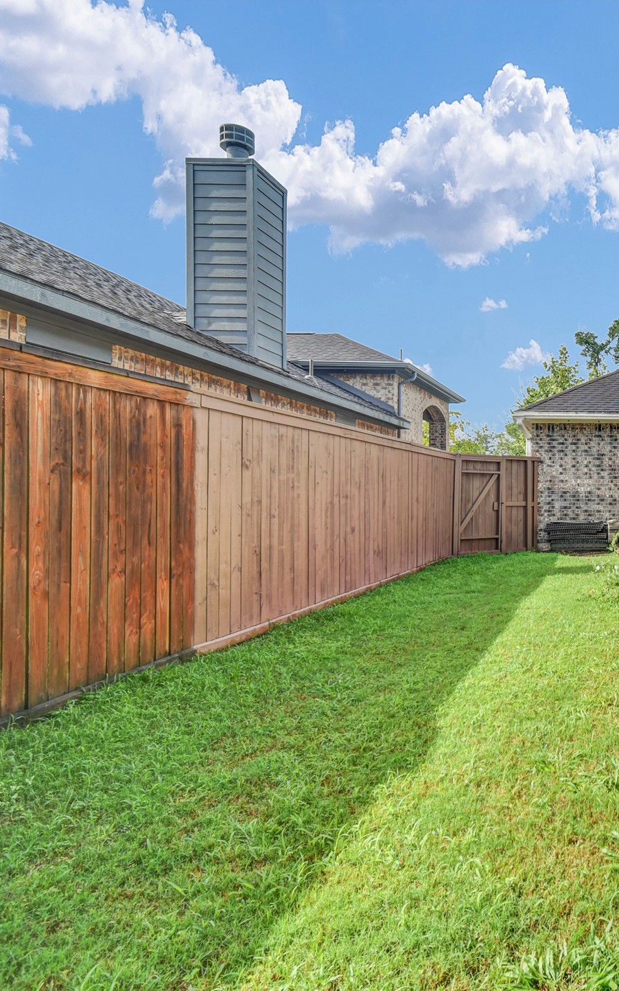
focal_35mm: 23
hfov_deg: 45.1
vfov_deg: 77.2
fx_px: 621
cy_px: 496
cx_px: 616
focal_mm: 10
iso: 100
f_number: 7.1
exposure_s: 1/200
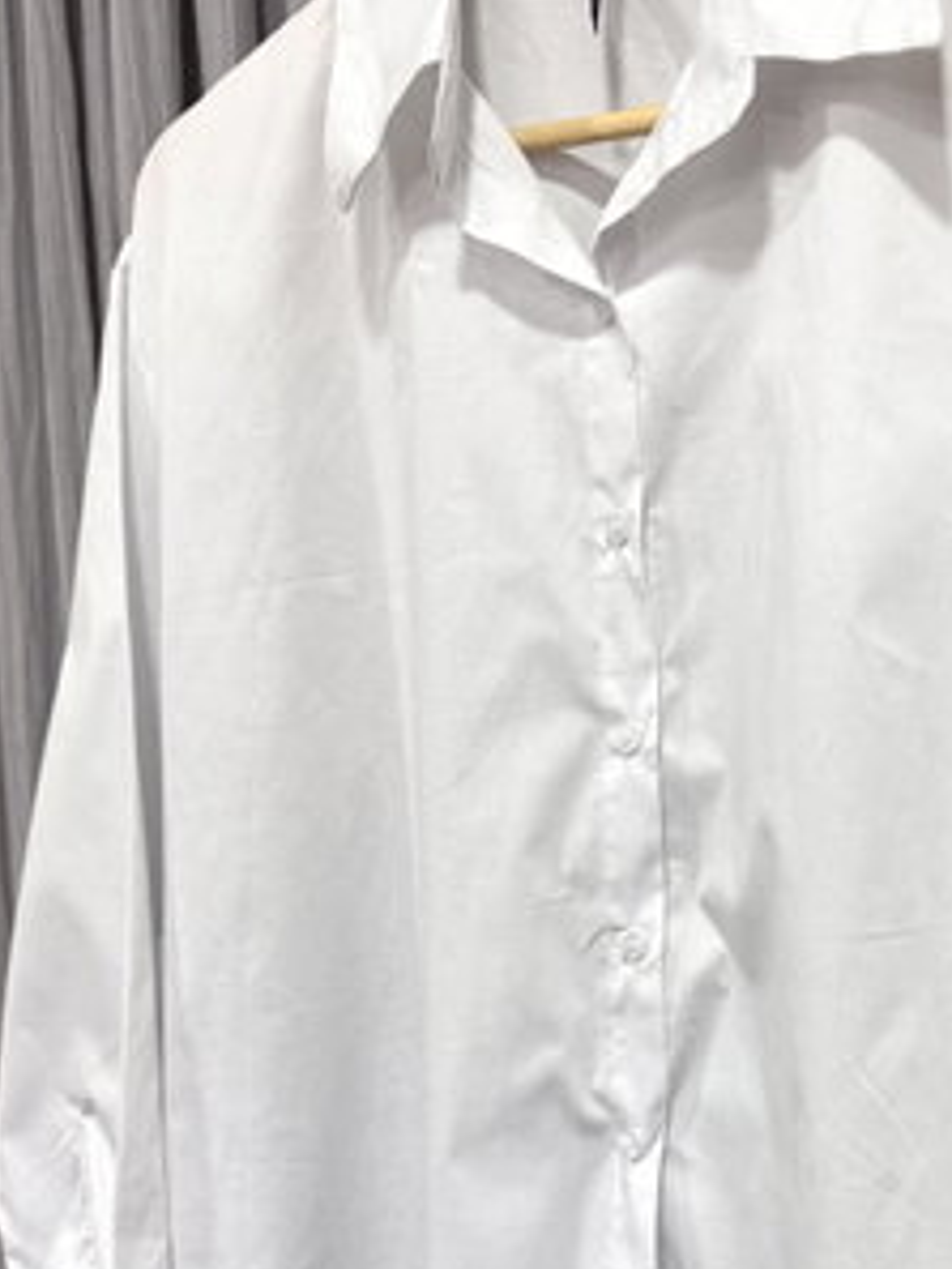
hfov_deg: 32.4
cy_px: 793
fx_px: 1576
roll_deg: +2.5
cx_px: 798
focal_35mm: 43
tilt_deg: -4.2
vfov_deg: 43.5
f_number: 1.78
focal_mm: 6.76
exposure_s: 1/111
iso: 200
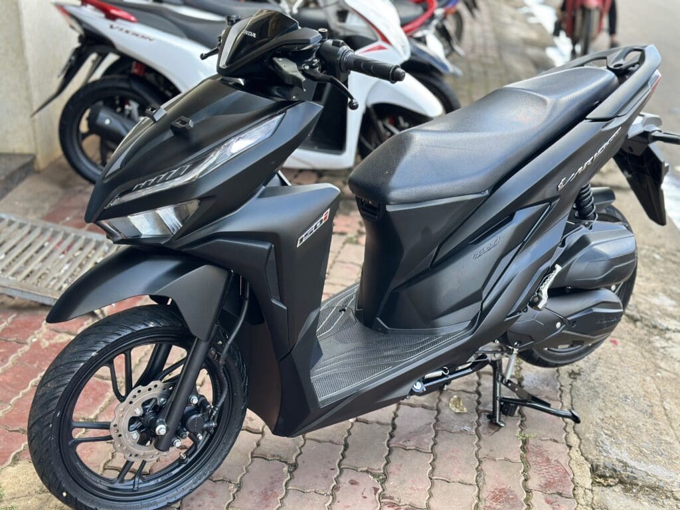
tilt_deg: -19.1
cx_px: 340
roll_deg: -0.4
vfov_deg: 30.3
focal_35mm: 48
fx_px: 943
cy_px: 255
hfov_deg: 39.7
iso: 80
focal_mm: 6.86
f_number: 1.78
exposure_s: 1/181
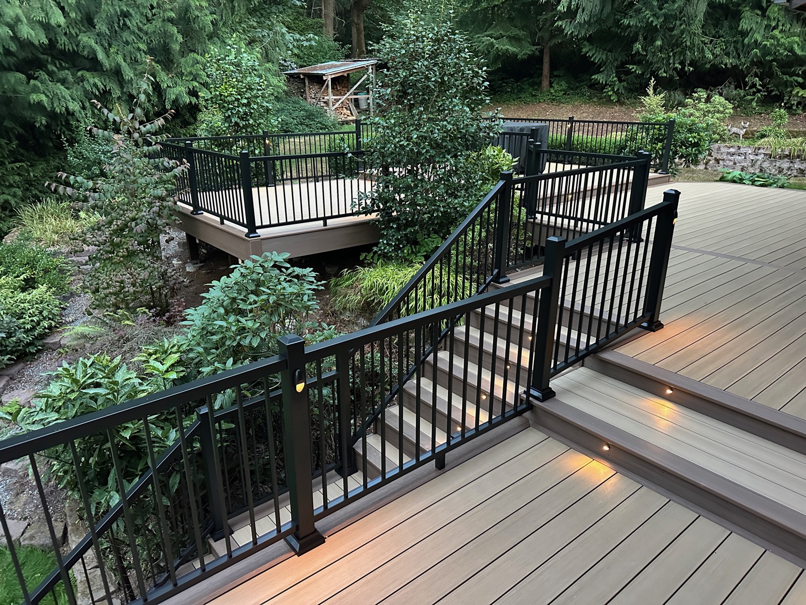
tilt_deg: -20.1
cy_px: 302
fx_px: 559
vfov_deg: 56.8
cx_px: 403
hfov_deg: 71.6
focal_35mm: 24
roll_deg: +0.1
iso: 1000
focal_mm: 6.86
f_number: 1.78
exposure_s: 1/40
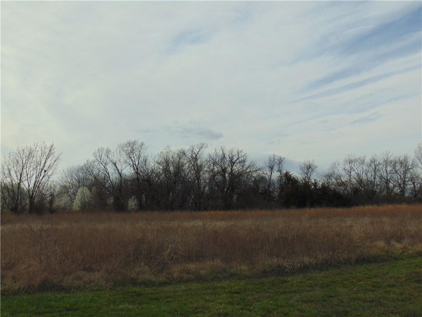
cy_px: 158
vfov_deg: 34.3
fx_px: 512
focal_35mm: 42
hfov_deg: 44.8
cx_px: 211
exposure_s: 1/320
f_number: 8.7
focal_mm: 7.6
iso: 80
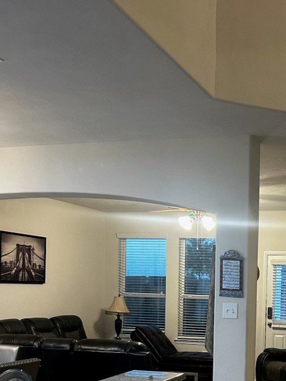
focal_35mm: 52
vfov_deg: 35.5
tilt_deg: -2.2
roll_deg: -0.8
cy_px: 308
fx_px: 573
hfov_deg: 27.4
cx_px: 235
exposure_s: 1/60
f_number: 1.5
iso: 200
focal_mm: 5.7
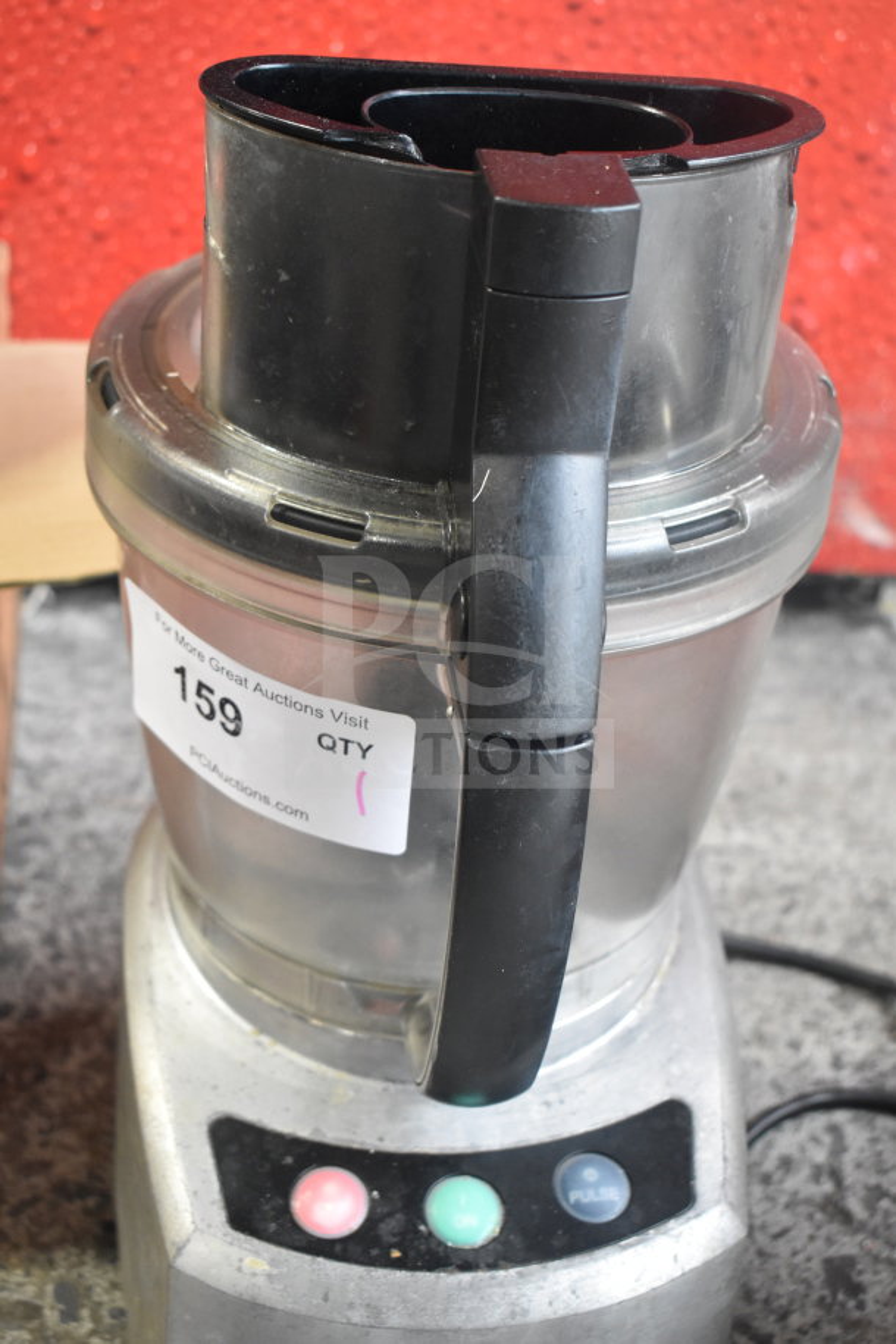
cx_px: 448
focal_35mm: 48
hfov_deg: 28.1
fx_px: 1792
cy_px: 672
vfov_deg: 41.1
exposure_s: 1/160
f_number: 4.5
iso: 2200
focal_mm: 32
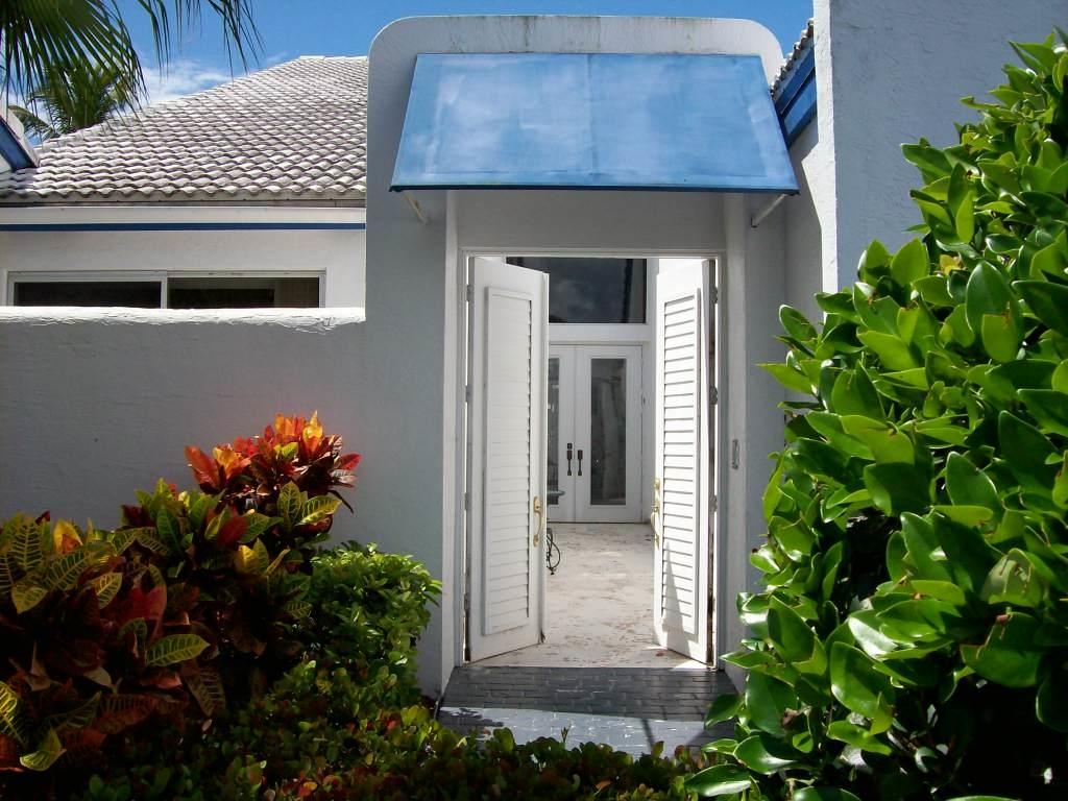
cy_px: 400
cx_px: 534
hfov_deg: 51.4
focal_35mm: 36
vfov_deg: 39.7
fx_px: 1111
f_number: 4.8
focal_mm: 6
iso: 80
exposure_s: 1/745
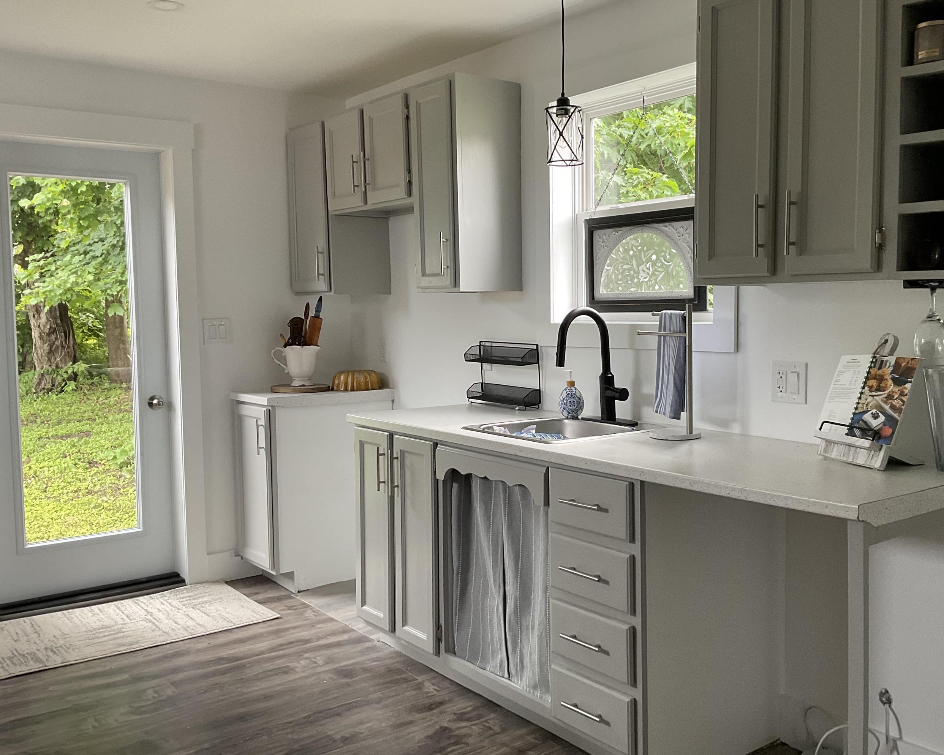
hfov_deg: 51.3
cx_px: 555
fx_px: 978
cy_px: 374
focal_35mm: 35
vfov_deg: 42.2
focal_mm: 3
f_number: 1.8
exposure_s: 1/121
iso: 64
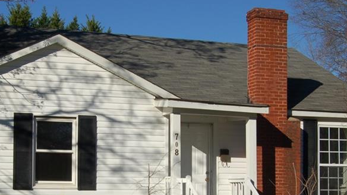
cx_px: 124
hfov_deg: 27.4
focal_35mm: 77
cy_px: 168
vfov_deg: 15.6
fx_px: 709
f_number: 11
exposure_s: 1/500
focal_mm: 28
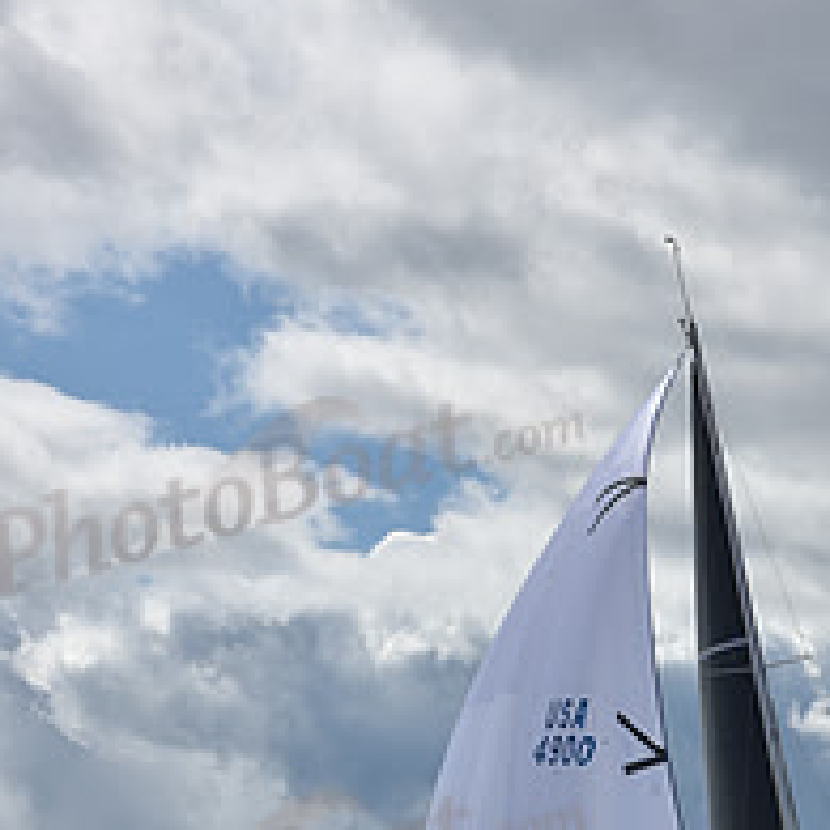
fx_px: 6321
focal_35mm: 233
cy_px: 1043
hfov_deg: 7.5
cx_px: 807
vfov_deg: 7.4
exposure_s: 1/1000
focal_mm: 92
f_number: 11
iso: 250
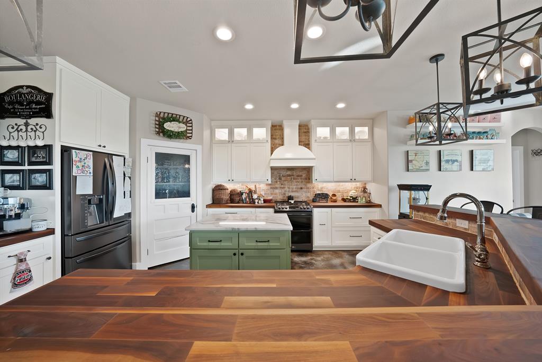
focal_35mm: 12
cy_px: 181
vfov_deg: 90.0
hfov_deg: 112.6
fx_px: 181
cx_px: 271
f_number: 9
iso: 640
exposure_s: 1/4
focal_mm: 12
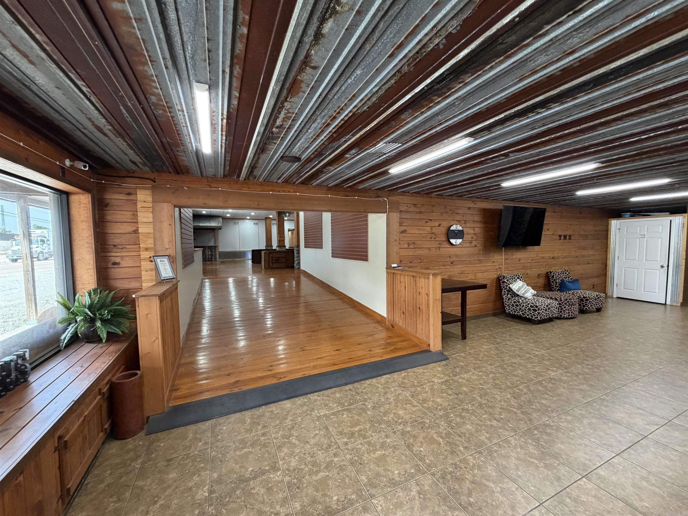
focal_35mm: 14
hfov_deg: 102.1
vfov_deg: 85.7
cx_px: 344
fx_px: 278
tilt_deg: -0.3
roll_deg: +0.9
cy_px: 258
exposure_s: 1/60
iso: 250
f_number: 2.2
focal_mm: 2.22
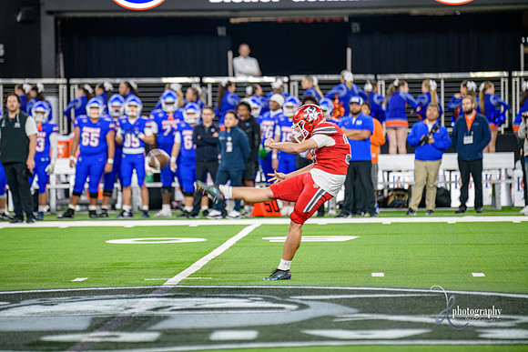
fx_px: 3667
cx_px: 264
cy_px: 176
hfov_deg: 8.2
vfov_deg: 5.5
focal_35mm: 250
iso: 1000
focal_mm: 250
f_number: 2.8
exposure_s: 1/400
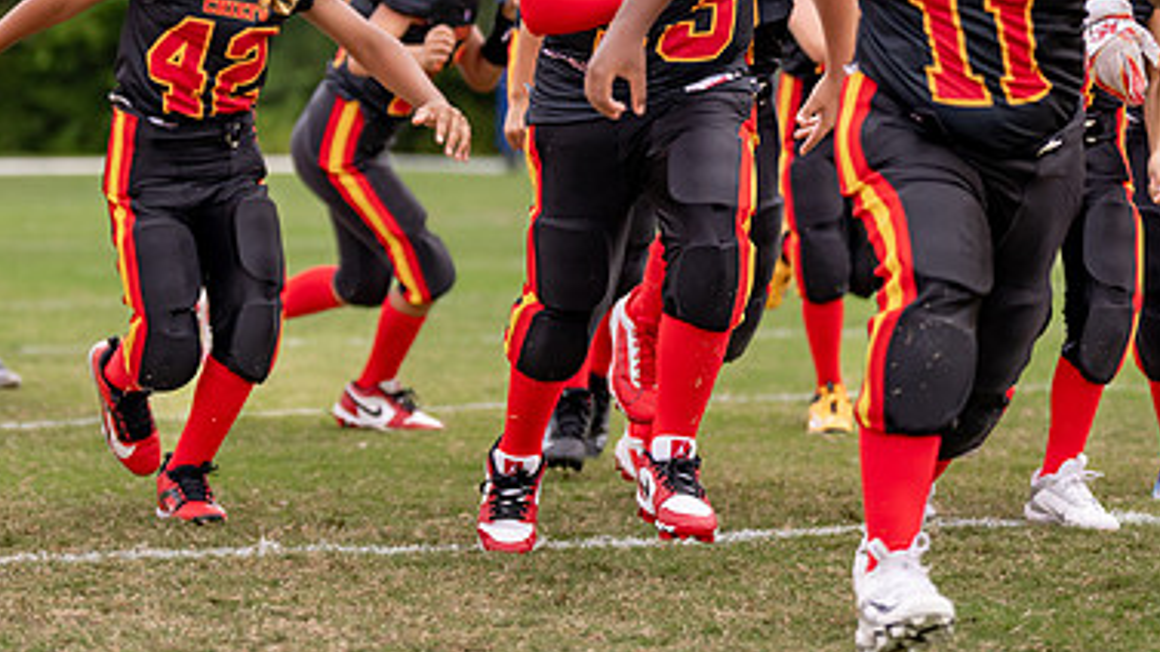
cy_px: 55
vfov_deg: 7.5
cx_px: 545
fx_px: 4983
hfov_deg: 13.3
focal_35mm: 162
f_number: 2.8
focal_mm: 91
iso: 160
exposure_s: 1/2000
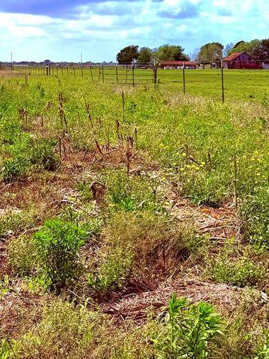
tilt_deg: -0.4
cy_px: 76
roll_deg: +0.3
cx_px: 60
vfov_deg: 26.9
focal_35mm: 71
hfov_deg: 20.5
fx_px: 736
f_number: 1.78
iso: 80
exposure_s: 1/10309
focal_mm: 6.76
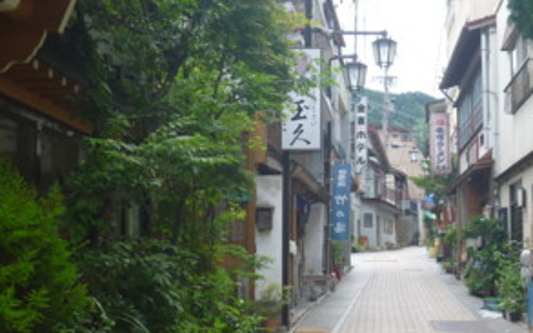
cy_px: 191
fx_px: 828
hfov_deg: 35.3
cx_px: 362
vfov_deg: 22.7
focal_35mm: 57
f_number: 3.5
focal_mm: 6.3
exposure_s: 1/125
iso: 80
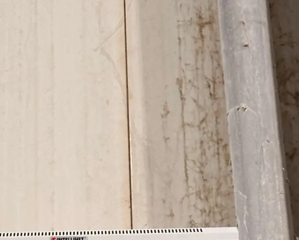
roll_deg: +0.0
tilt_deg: +25.1
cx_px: 39
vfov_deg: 10.4
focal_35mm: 145
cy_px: 303
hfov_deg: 13.2
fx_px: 1283
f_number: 1.78
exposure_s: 1/50
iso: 250
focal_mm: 6.86
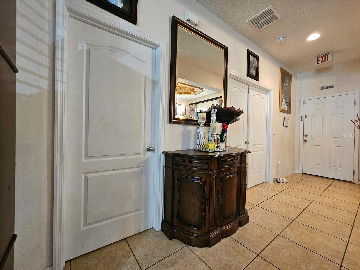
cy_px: 135
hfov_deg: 106.2
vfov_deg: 89.9
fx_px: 135
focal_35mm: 13
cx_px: 180
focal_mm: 2.2
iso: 400
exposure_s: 1/30
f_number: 2.2
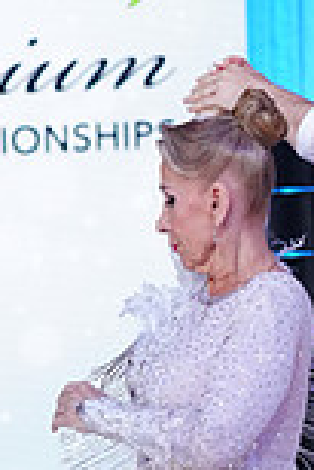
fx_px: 4229
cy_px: 732
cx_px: 340
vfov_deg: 6.3
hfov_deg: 4.2
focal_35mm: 324
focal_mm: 86
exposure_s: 1/400
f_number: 4
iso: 2500
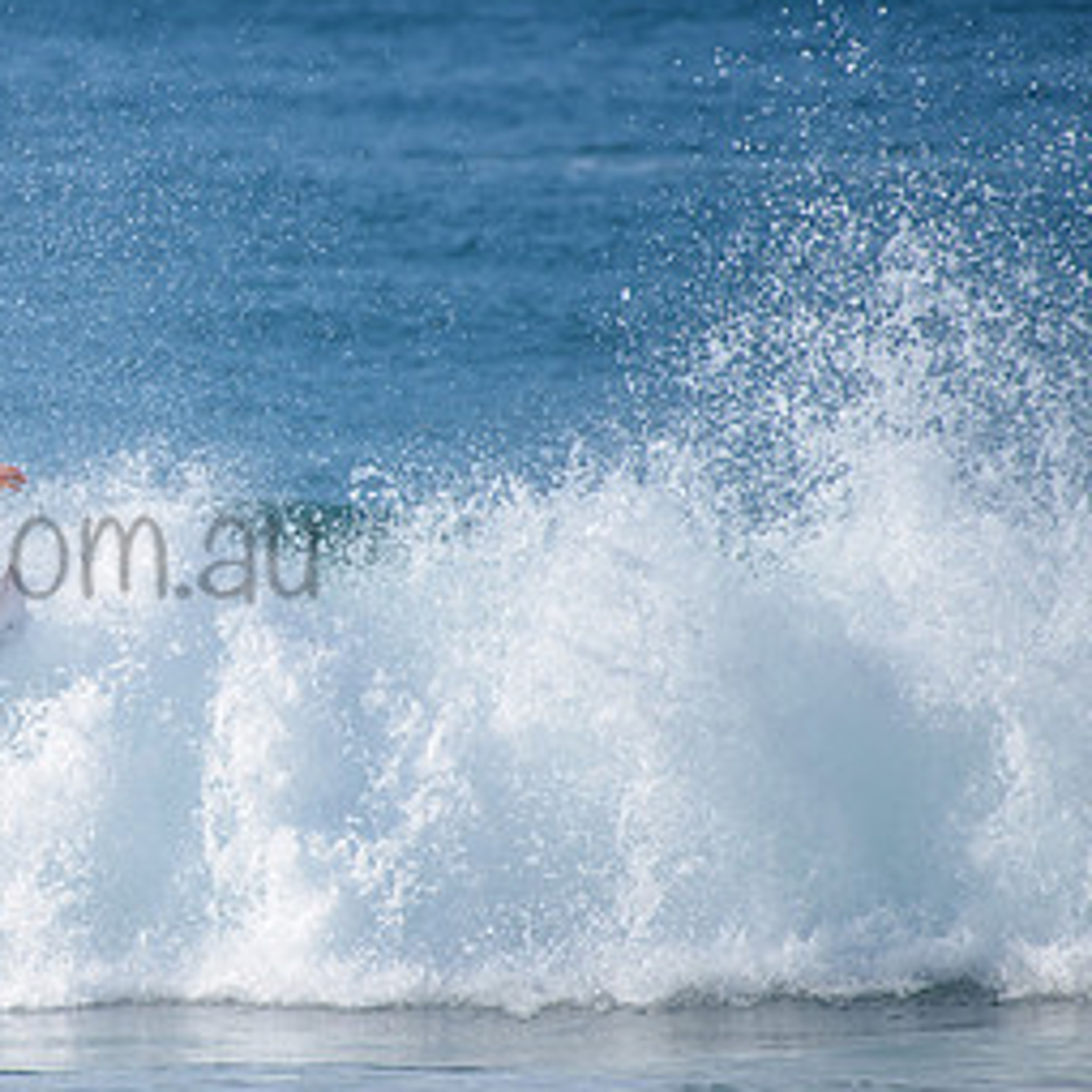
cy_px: 499
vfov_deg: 1.8
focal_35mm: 967
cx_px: -133
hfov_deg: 1.8
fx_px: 34513
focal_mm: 500
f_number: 5.6
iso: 220
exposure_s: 1/2000
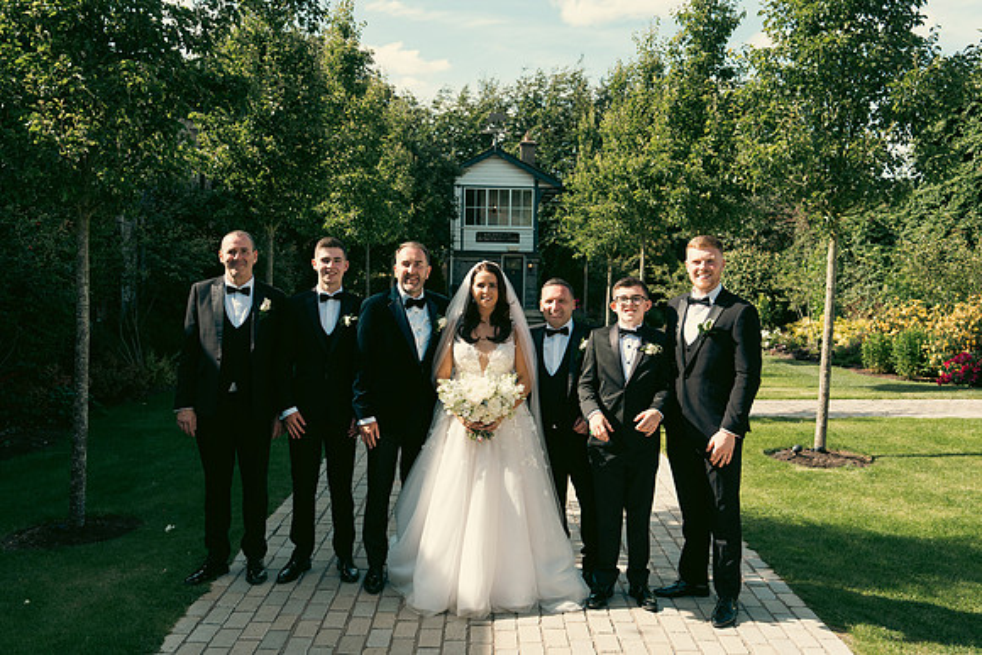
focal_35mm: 34
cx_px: 491
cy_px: 328
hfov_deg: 55.8
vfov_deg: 38.9
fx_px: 928
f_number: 5.6
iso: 320
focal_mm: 34
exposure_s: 1/640
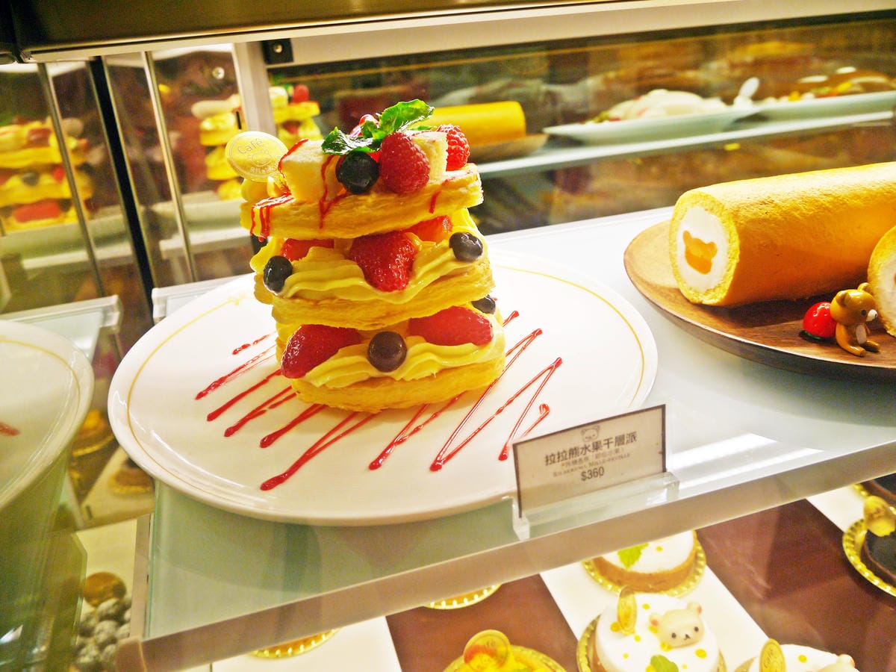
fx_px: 725
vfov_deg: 49.7
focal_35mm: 28
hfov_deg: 63.4
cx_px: 448
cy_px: 336
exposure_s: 1/125
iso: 160
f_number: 4.5
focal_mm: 14
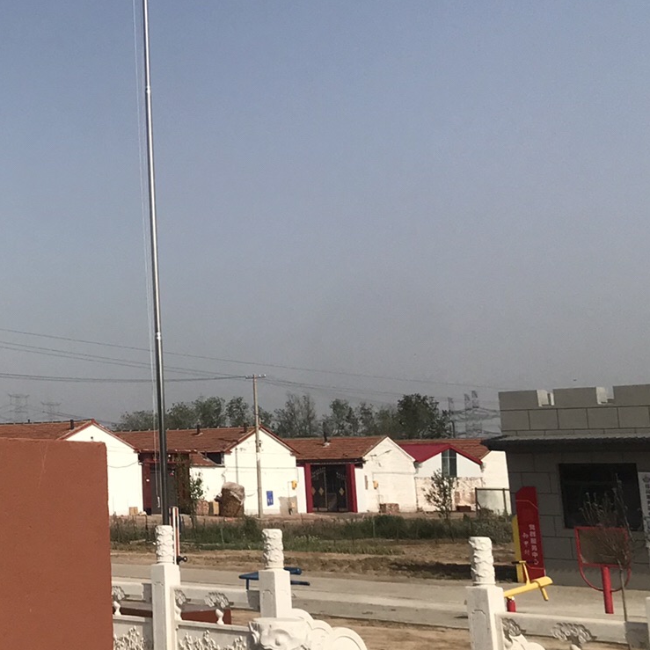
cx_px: -135
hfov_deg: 23.5
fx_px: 1423
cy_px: 162
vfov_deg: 25.4
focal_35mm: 67
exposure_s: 1/5051
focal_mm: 3.99
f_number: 1.8
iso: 20
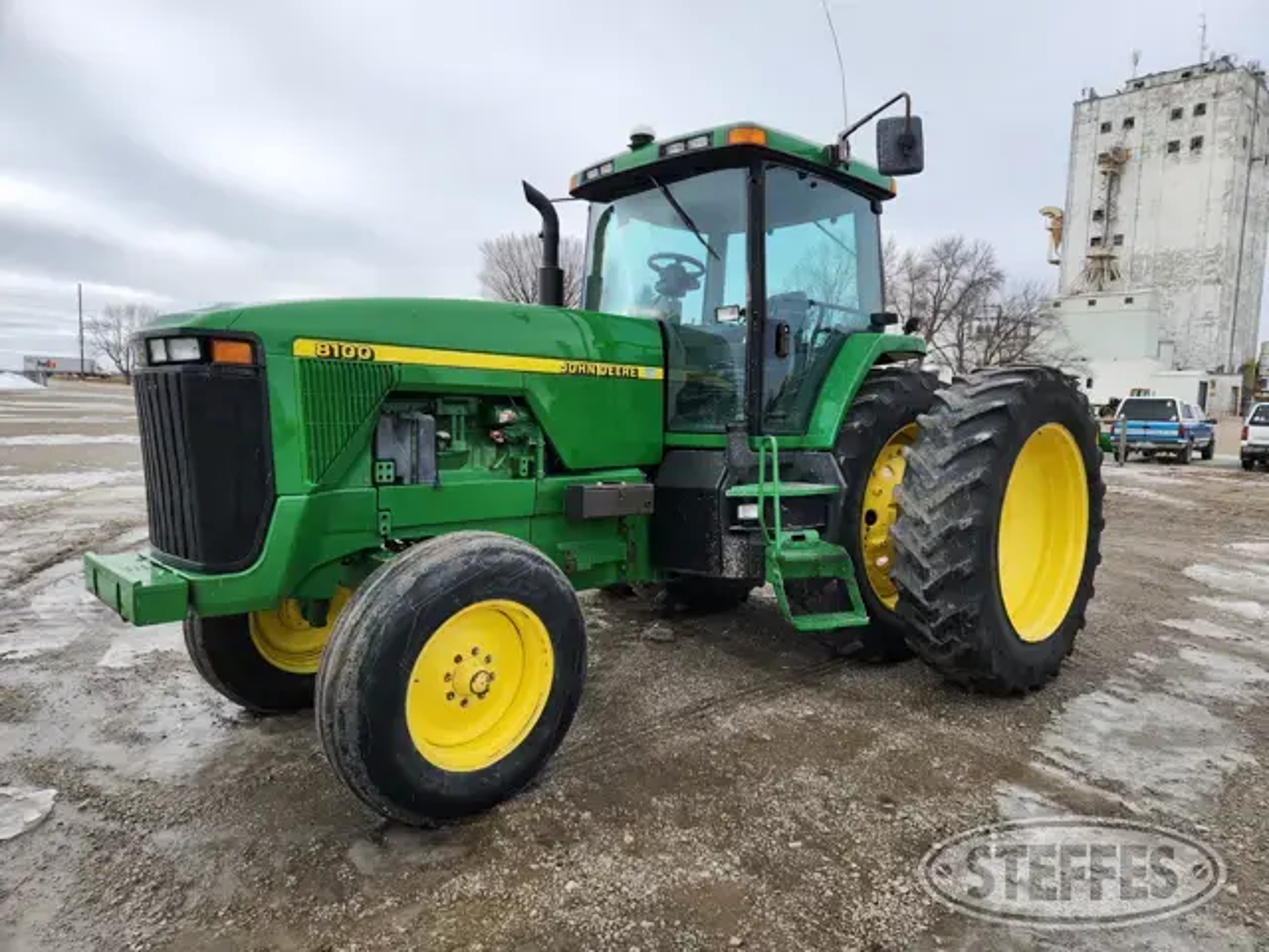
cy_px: 476
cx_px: 634
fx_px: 843
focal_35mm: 23
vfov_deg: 58.9
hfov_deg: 73.9
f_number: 1.8
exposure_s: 1/590
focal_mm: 5.4
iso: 20
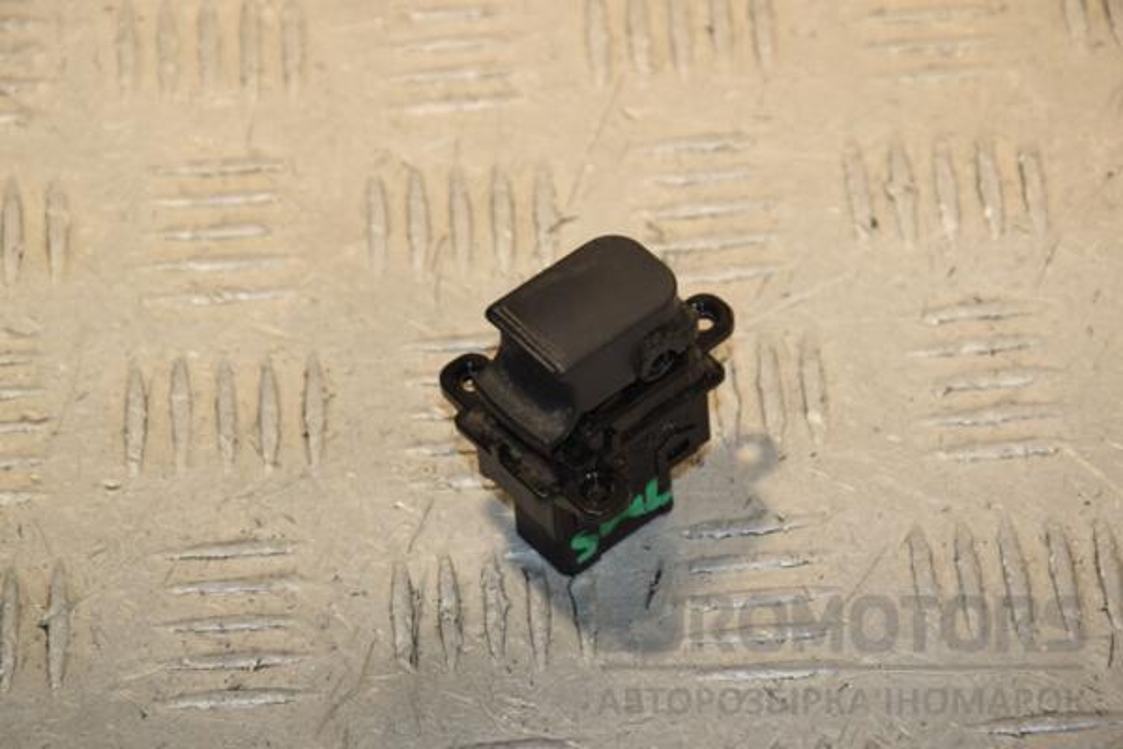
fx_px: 4913
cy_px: 374
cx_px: 562
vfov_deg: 8.7
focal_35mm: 158
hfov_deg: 13.0
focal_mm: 105
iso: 800
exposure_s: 1/200
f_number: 9
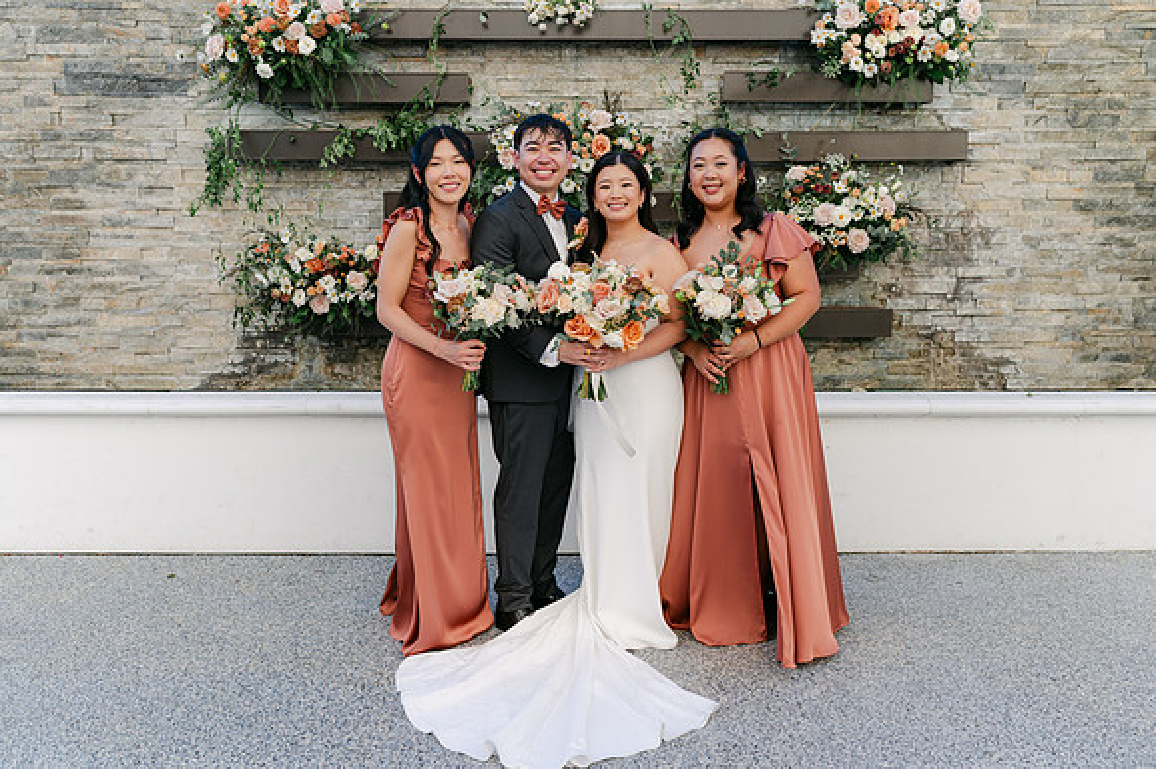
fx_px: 1123
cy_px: 384
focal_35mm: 35
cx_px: 578
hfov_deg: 54.5
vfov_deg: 37.8
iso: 100
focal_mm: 35
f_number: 4
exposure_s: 1/500
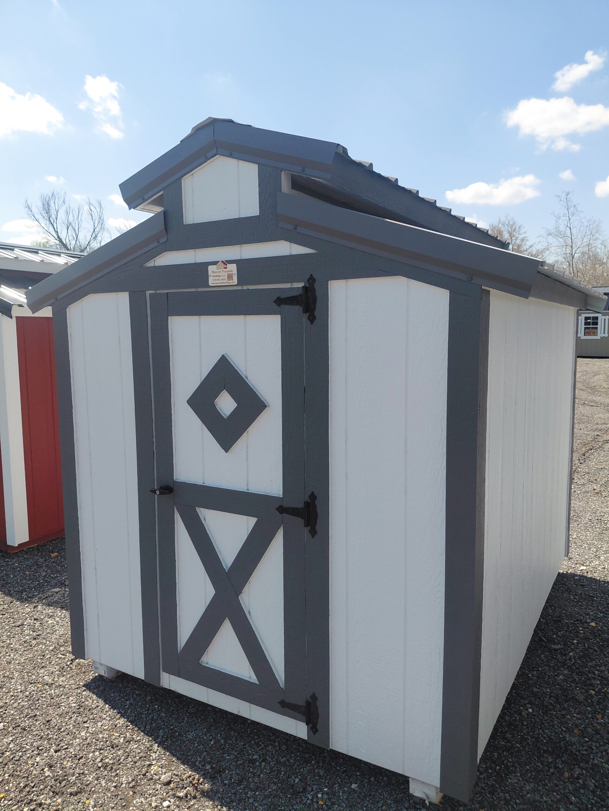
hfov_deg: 54.9
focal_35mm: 25
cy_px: 406
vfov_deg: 69.4
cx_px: 304
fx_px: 586
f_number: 1.8
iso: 50
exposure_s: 1/1860
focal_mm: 4.69
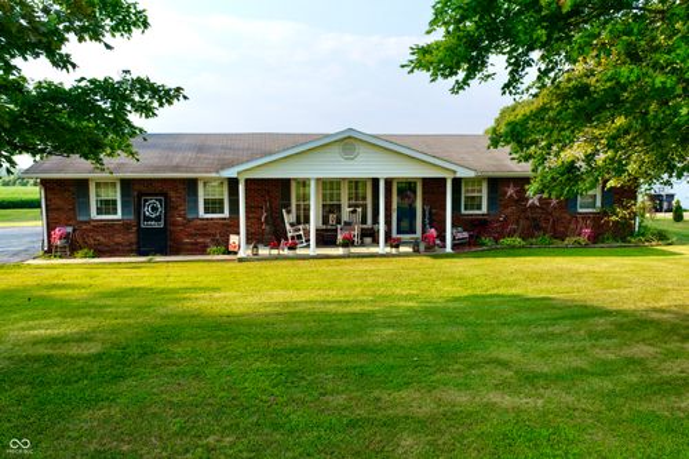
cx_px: 344
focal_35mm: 28
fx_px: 536
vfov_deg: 46.4
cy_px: 230
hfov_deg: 65.5
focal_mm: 14.45
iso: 100
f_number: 2.8
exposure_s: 1/320
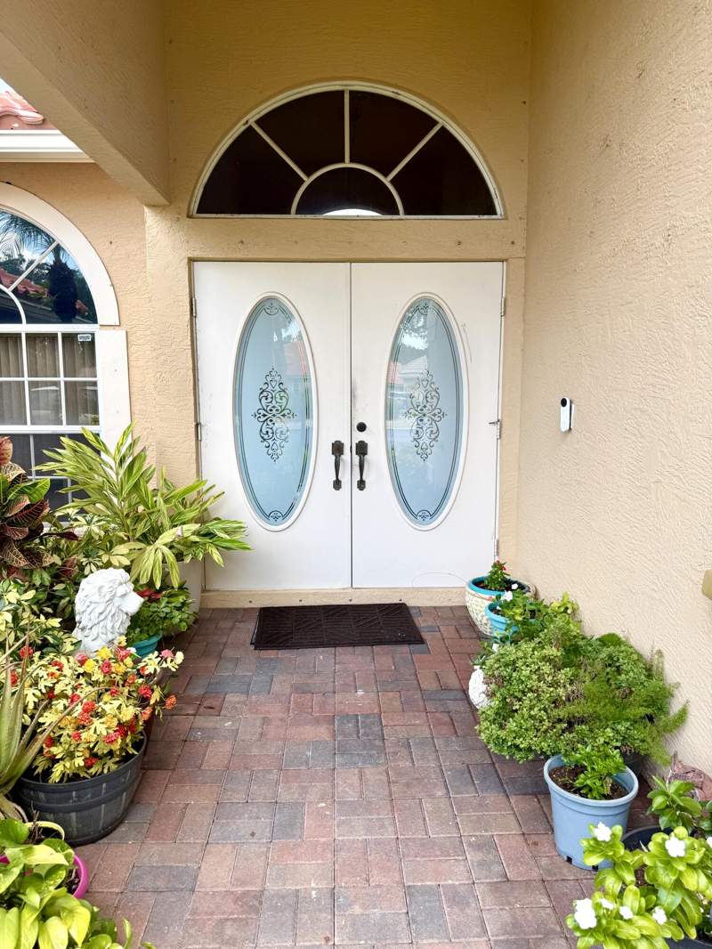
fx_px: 658
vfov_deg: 71.6
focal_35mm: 24
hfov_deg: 56.8
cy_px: 474
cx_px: 356
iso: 80
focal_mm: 6.76
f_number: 1.78
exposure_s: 1/421
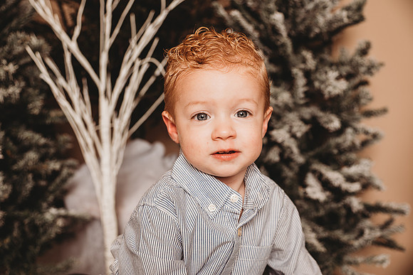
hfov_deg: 42.7
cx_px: 206
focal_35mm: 46
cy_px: 138
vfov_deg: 29.3
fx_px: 528
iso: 100
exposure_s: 1/160
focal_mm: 46
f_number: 4
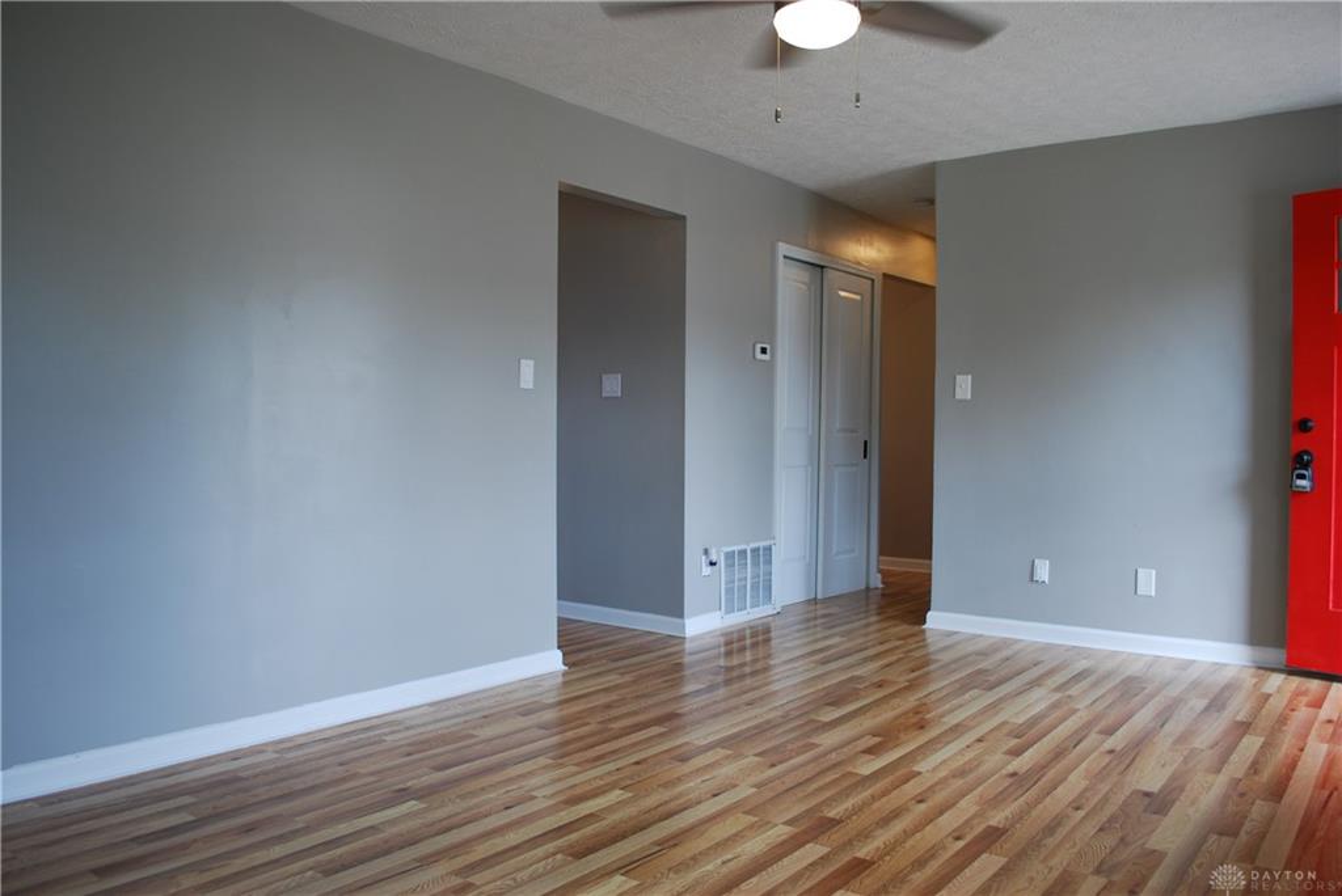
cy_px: 448
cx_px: 671
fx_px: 1007
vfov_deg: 48.0
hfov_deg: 67.4
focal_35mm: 27
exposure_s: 1/60
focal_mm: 18
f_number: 4
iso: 200
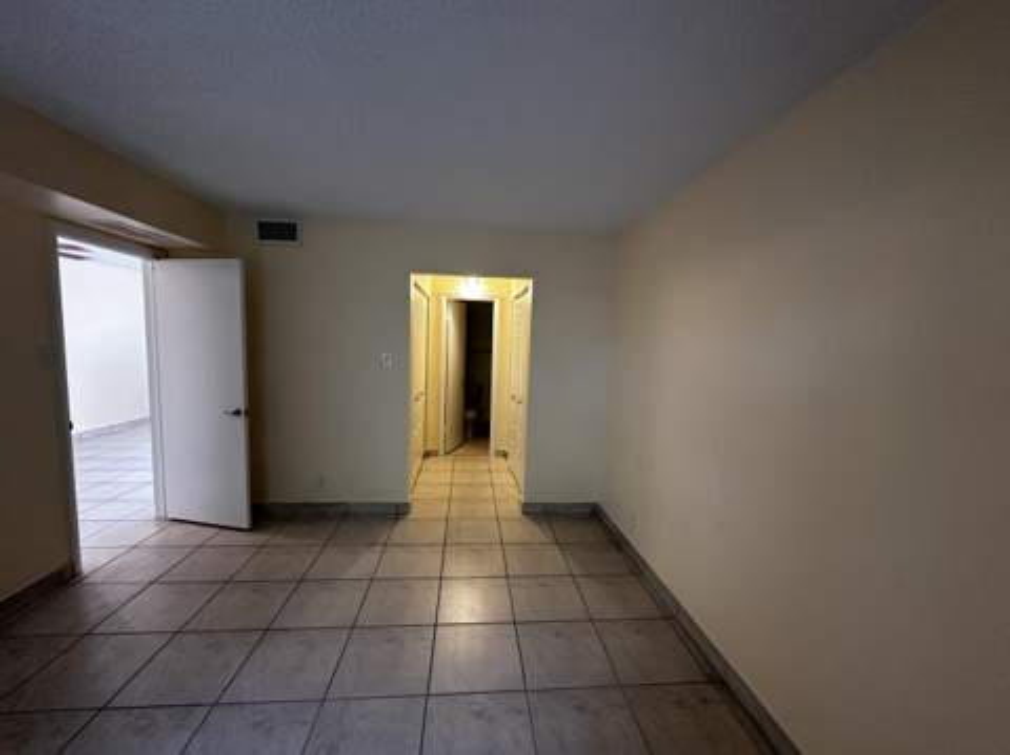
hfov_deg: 102.1
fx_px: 408
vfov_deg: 85.6
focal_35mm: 14
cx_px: 505
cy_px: 378
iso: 320
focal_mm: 2.22
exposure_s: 1/60
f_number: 2.2
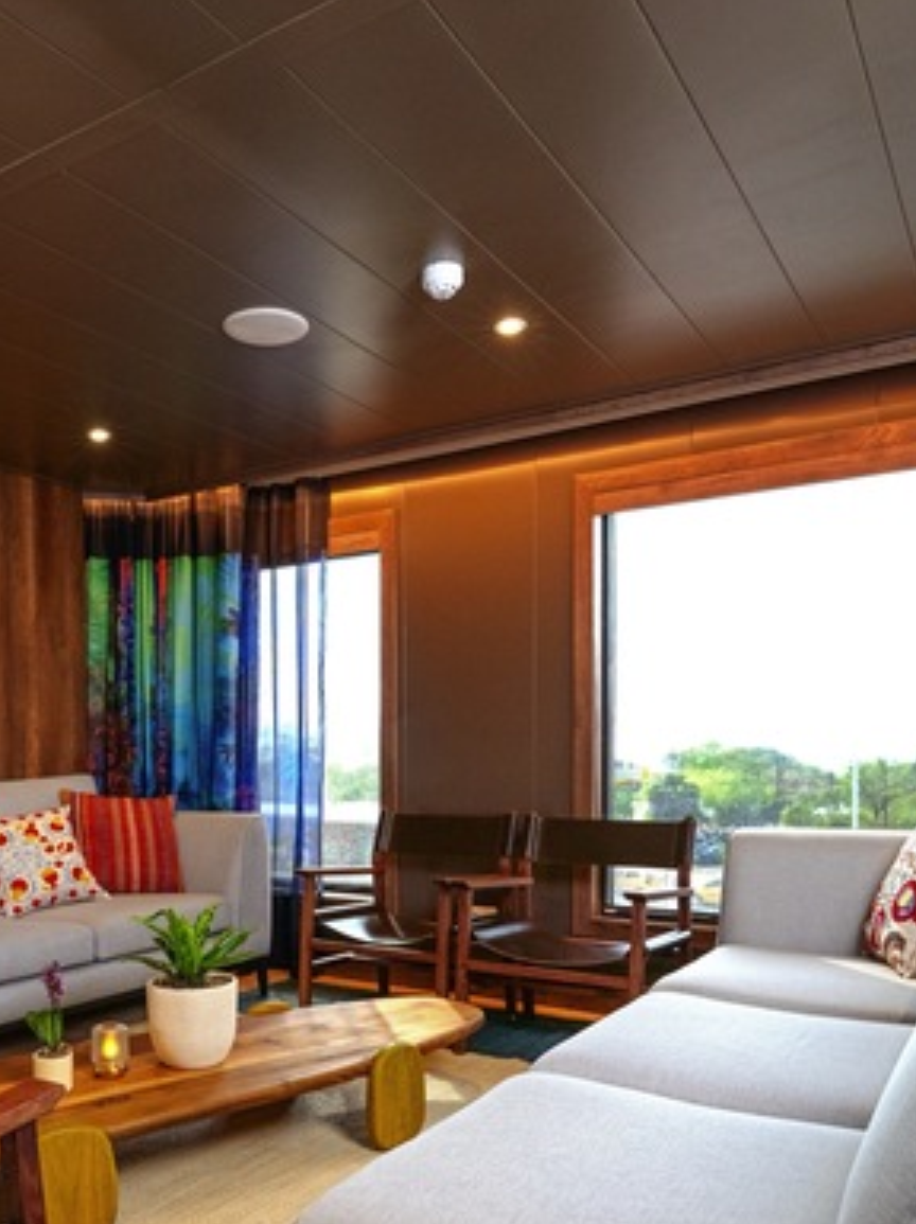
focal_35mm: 28
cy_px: 812
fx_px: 990
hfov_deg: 48.8
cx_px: 299
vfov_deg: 62.0
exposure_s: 1/60
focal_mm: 14
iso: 800
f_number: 9
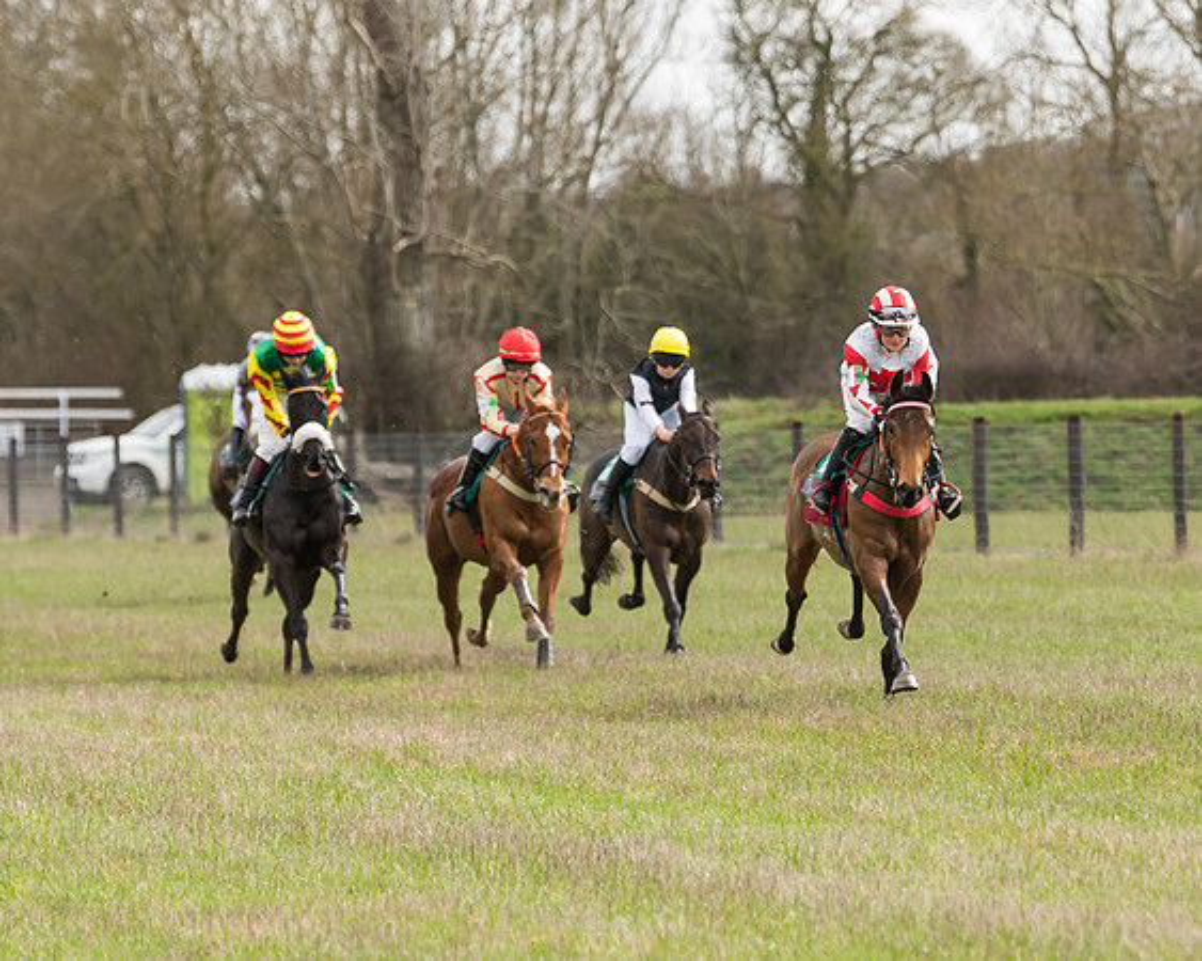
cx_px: 958
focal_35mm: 392
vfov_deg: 3.9
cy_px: 593
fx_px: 13953
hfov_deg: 4.9
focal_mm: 170
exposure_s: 1/800
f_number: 4
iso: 250
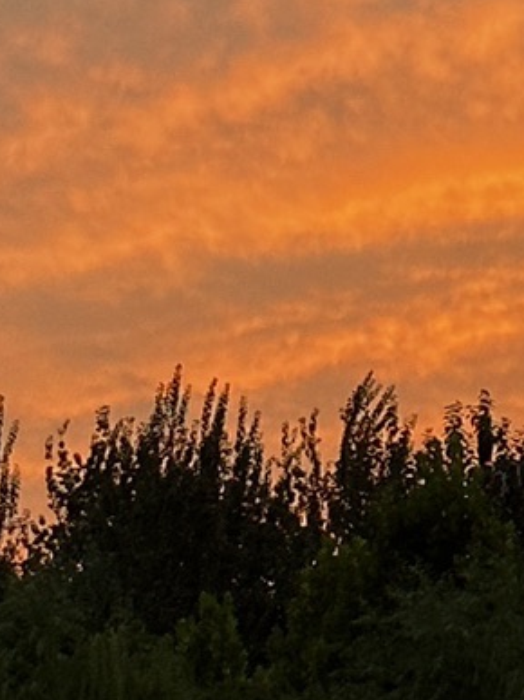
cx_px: 360
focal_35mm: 248
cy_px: 213
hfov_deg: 6.0
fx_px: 5008
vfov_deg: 8.0
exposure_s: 1/60
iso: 100
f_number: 1.78
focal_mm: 6.86
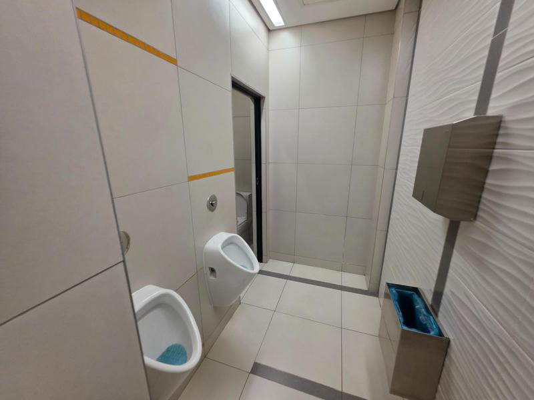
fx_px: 201
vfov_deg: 89.9
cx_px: 267
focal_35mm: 13
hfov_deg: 106.2
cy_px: 200
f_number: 1.9
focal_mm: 2.2
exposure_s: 1/50
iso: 320
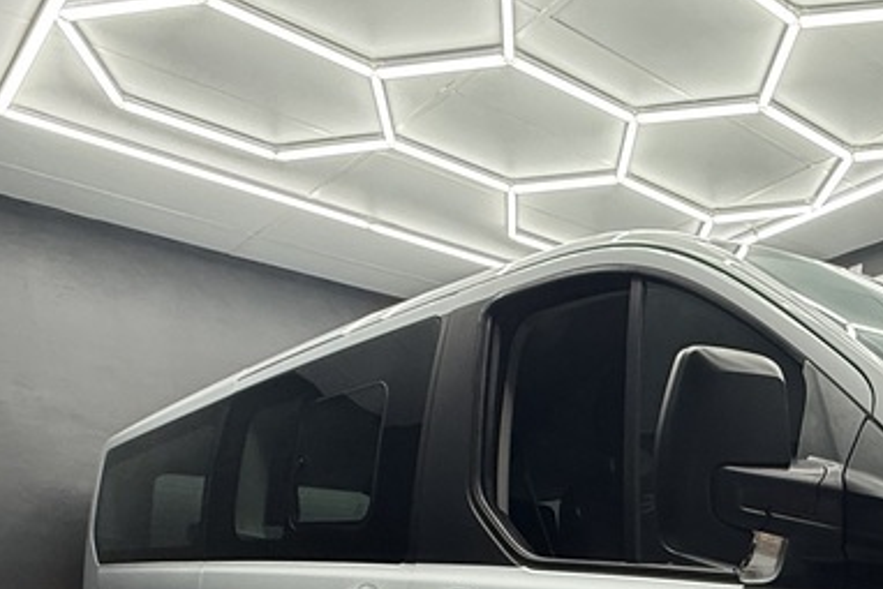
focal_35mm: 39
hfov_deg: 42.1
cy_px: 725
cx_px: 906
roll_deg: +0.8
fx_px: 957
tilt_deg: -5.0
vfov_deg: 29.1
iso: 160
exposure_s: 1/99
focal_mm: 2.22
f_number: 2.2
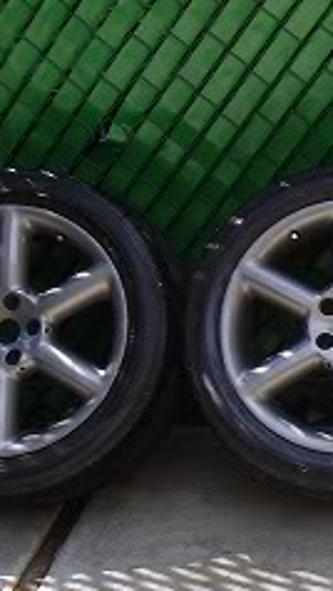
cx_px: 539
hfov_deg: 13.2
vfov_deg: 25.0
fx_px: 1333
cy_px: 305
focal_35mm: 85
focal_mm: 5.6
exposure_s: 1/224
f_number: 3.3
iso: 80
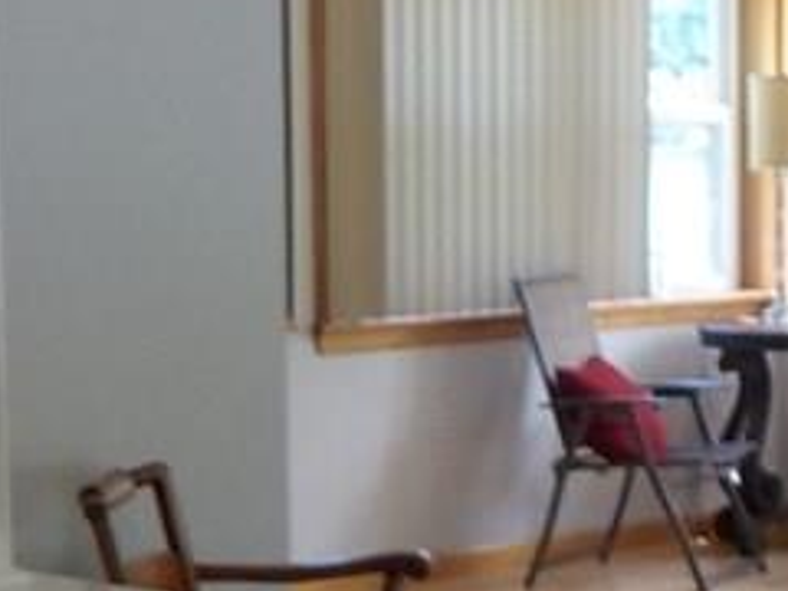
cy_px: 545
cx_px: 614
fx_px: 2914
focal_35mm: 128
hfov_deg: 15.3
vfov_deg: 11.5
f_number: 3.3
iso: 125
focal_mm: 4.1
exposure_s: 1/50
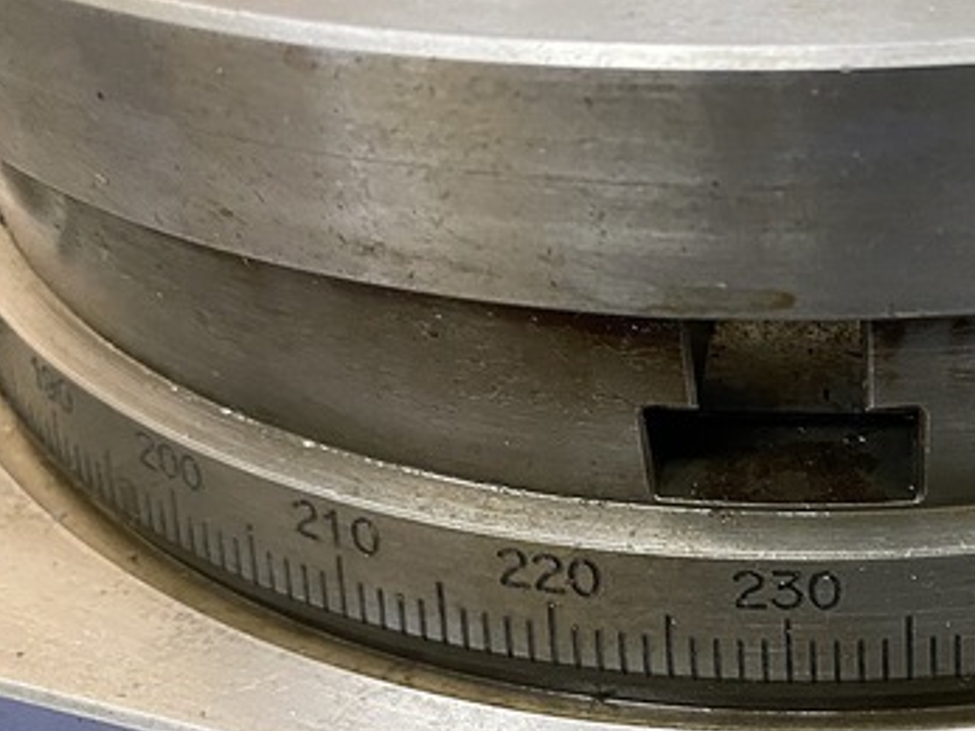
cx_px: 863
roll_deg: +1.3
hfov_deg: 37.3
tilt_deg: -44.8
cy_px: 540
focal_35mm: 48
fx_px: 1352
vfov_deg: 29.8
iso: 500
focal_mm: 4.25
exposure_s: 1/50
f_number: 1.8
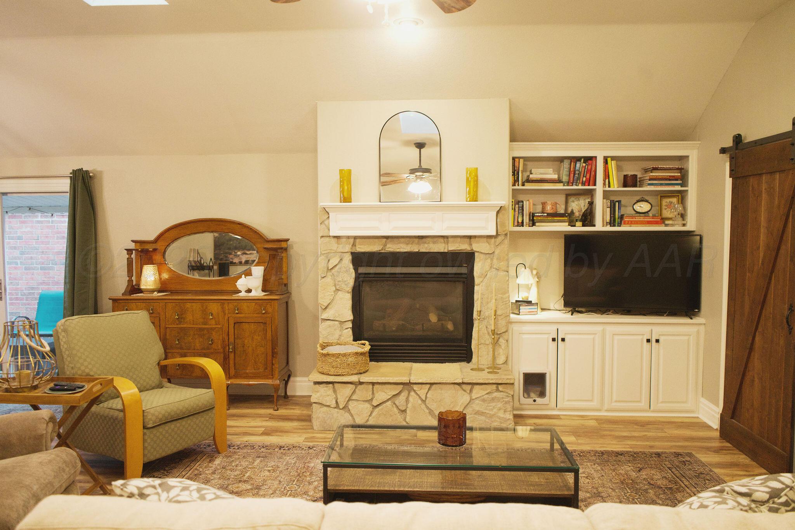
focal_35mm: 28
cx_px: 398
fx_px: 618
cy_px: 265
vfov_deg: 46.4
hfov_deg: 65.5
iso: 3200
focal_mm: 28
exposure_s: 1/160
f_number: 3.5
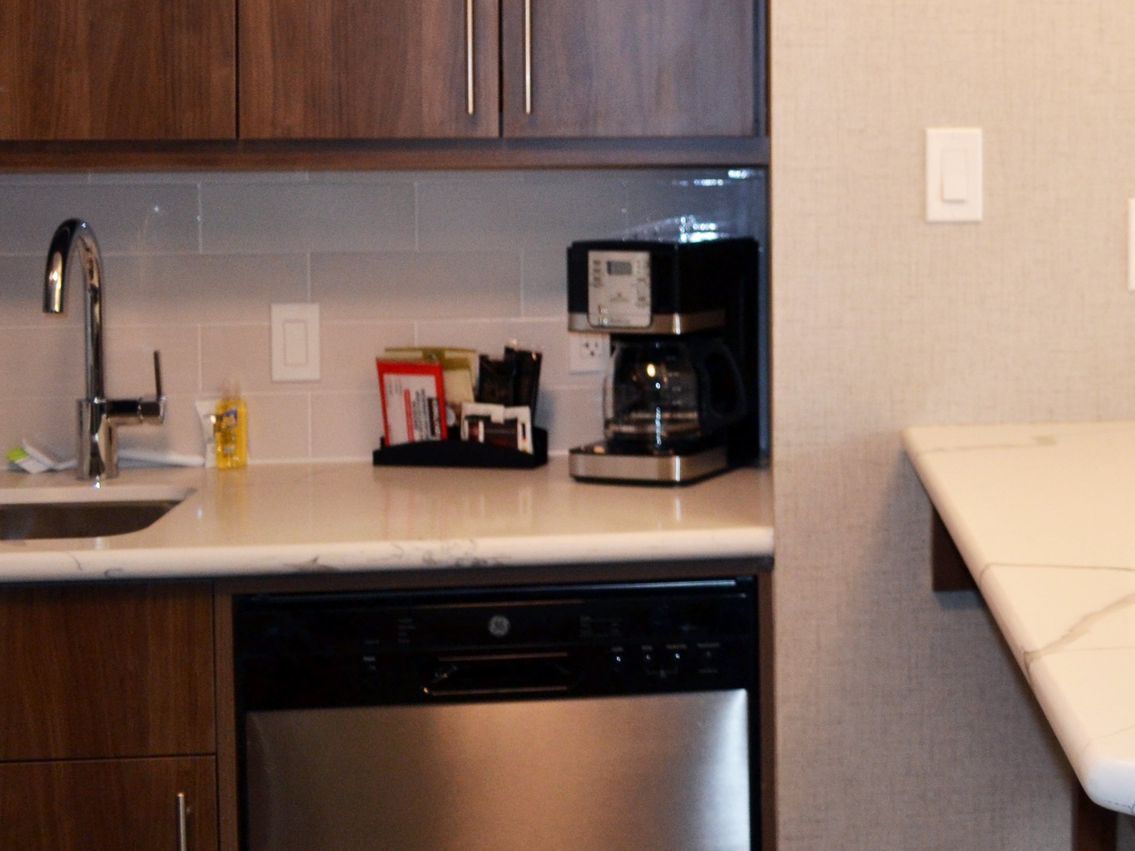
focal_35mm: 63
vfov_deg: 22.8
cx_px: 1244
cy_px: 129
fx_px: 2066
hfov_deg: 28.0
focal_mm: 18
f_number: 4
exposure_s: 1/60
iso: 400
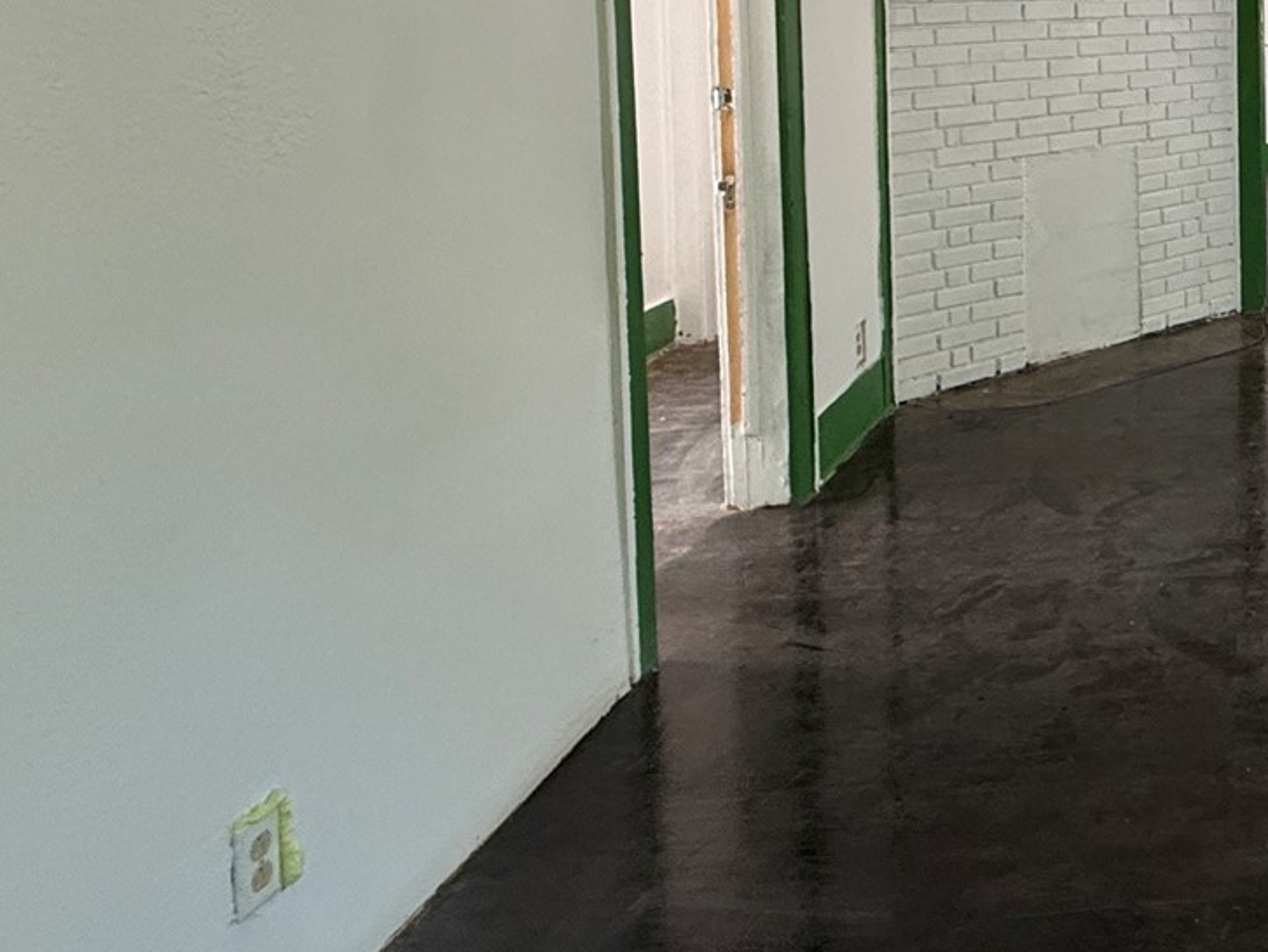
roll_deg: -0.3
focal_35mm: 37
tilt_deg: -2.9
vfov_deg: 35.6
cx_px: 1509
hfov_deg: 38.0
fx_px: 1356
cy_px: 42
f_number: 2.2
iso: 200
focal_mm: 2.22
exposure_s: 1/60
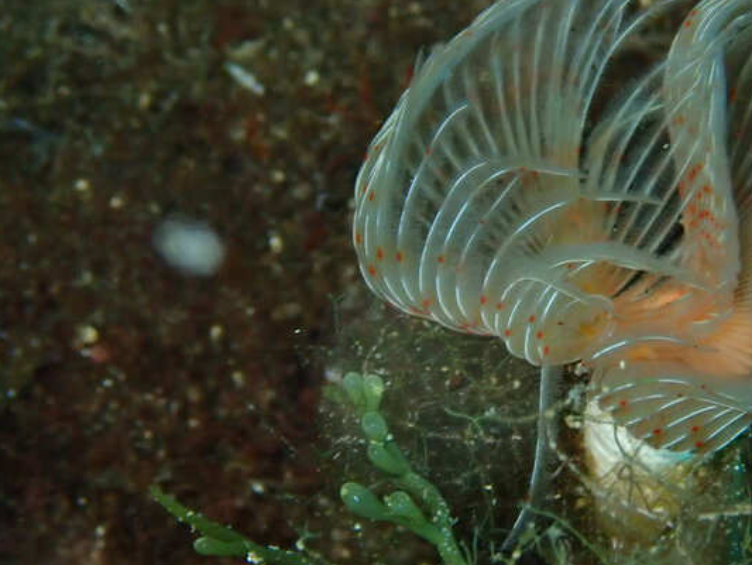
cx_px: 501
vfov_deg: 7.9
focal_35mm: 189
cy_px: 316
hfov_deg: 10.5
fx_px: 4107
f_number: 6.3
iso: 400
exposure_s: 1/200
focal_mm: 18
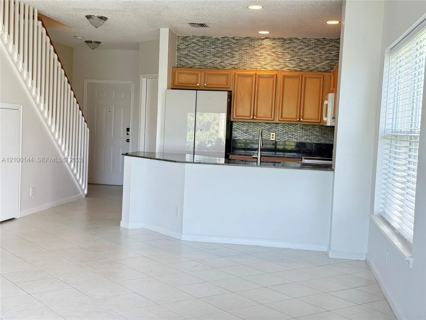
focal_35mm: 48
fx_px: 591
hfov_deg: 39.7
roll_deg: -2.3
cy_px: 160
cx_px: 213
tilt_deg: -3.2
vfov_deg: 30.3
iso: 160
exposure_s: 1/63
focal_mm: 6.76
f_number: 1.78
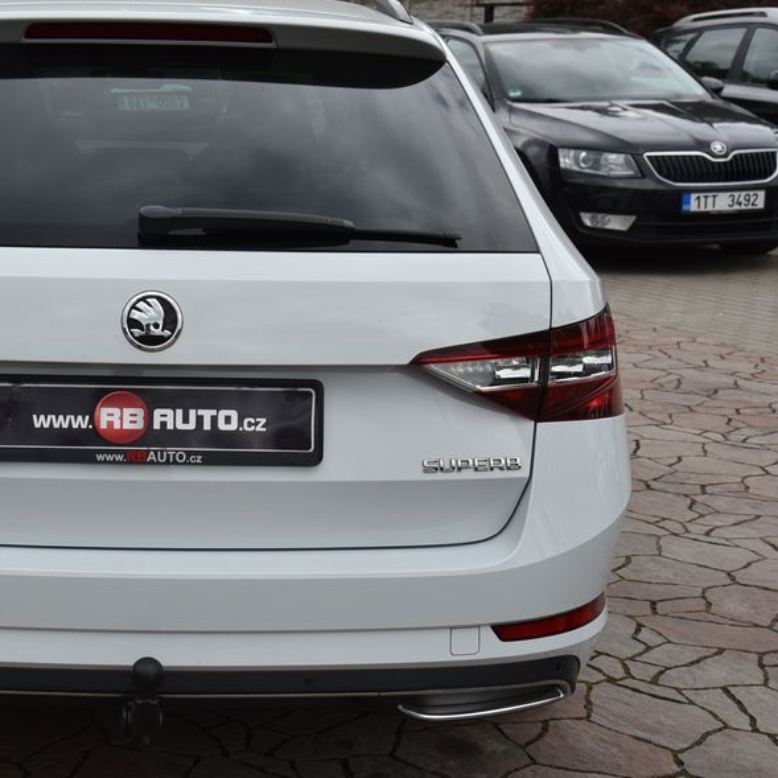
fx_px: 1729
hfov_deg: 24.9
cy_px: 395
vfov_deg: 25.4
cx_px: 135
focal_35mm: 68
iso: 500
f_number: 9
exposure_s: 1/320
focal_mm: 46
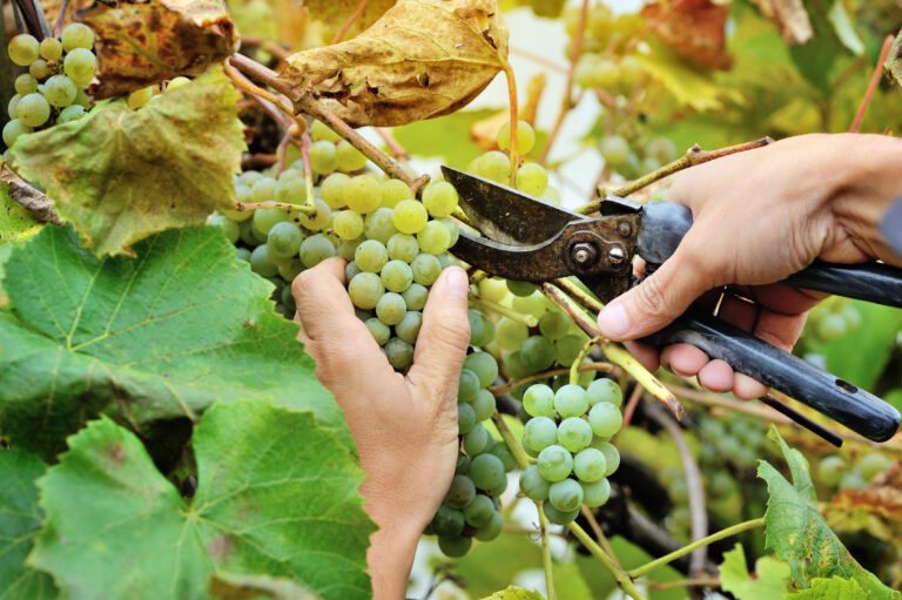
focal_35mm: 105
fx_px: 2629
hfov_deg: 19.5
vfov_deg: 13.0
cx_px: 451
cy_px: 300
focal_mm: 105
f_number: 7.1
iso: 400
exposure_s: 1/320
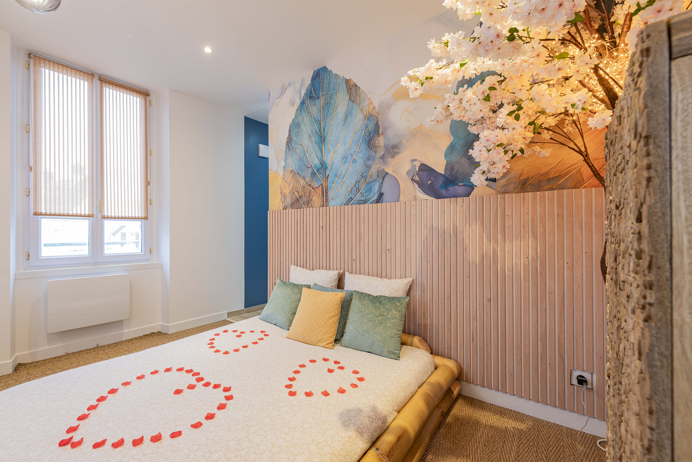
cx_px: 325
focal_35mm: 15
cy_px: 242
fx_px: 288
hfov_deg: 100.3
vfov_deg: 77.3
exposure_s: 1/3
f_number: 6.3
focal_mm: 14
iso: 125
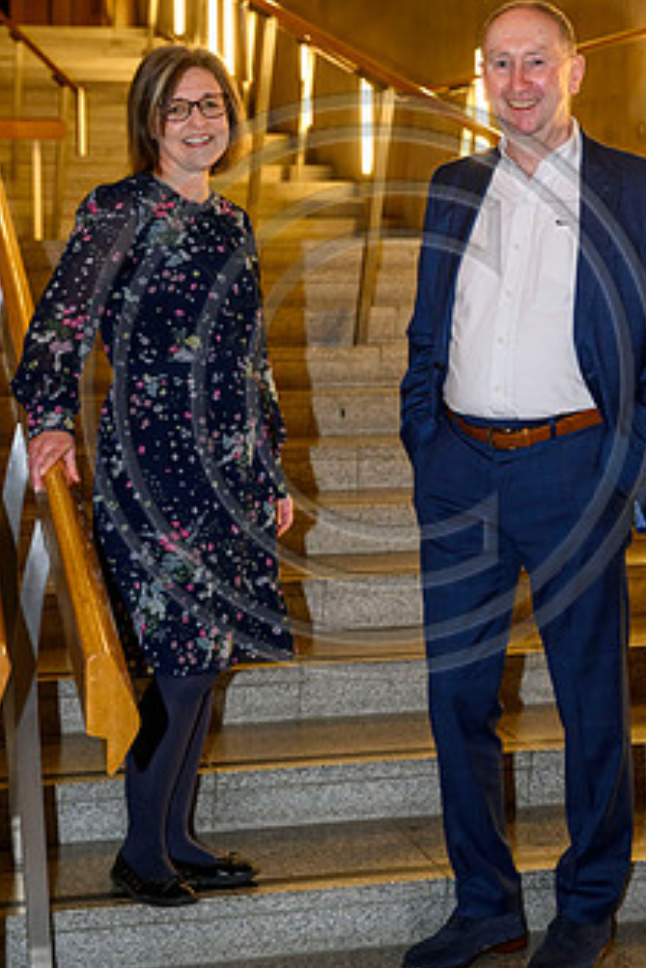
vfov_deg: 28.8
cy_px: 383
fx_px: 1882
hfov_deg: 19.5
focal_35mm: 70
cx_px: 374
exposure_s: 1/125
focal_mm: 52
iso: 4000
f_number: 4.5
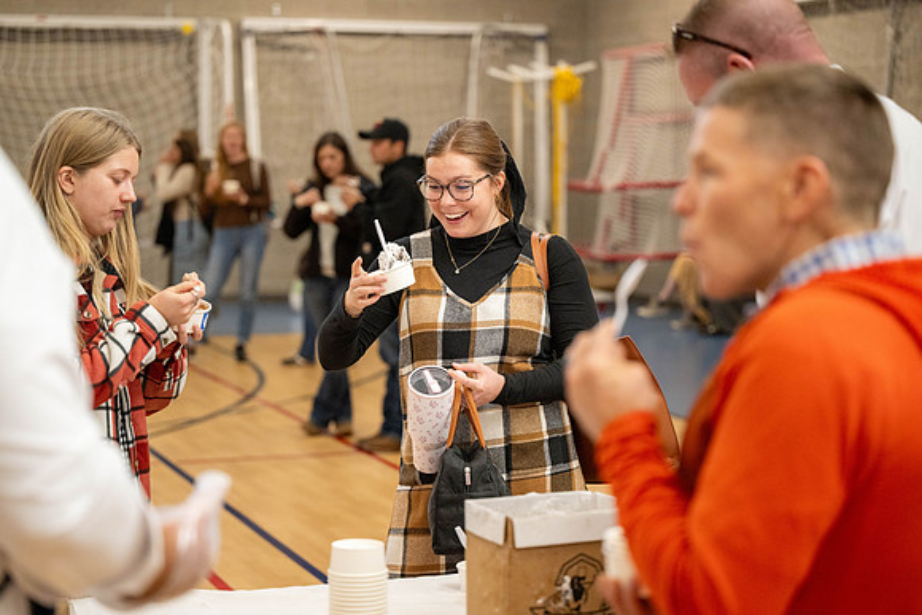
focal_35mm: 78
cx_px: 461
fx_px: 1998
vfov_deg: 17.5
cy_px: 308
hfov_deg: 26.0
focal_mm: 78
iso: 2500
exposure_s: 1/800
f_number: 2.8
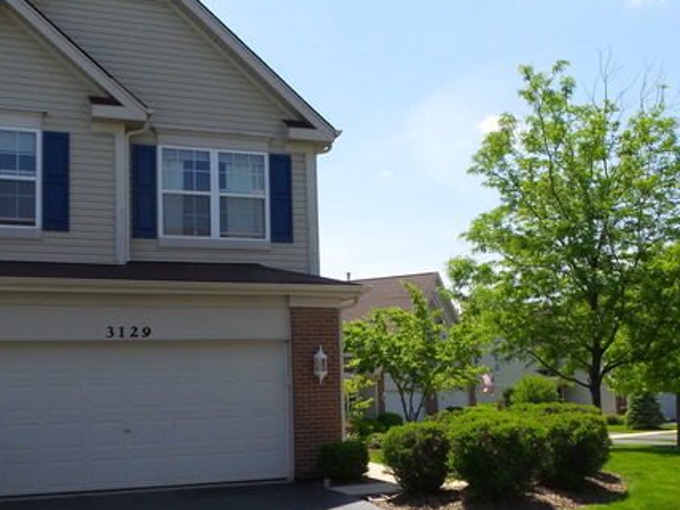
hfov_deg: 37.5
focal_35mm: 51
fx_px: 1002
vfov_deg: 28.5
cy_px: 316
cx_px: 373
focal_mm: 6.2
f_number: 3.8
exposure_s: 1/800
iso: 100
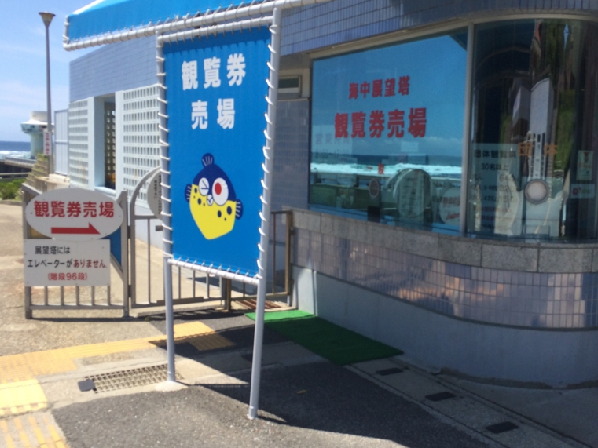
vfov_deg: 36.8
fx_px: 674
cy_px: 213
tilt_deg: -6.4
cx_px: 389
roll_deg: -2.3
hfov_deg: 47.2
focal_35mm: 39
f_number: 2.2
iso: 32
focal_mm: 4.15
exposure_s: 1/1466
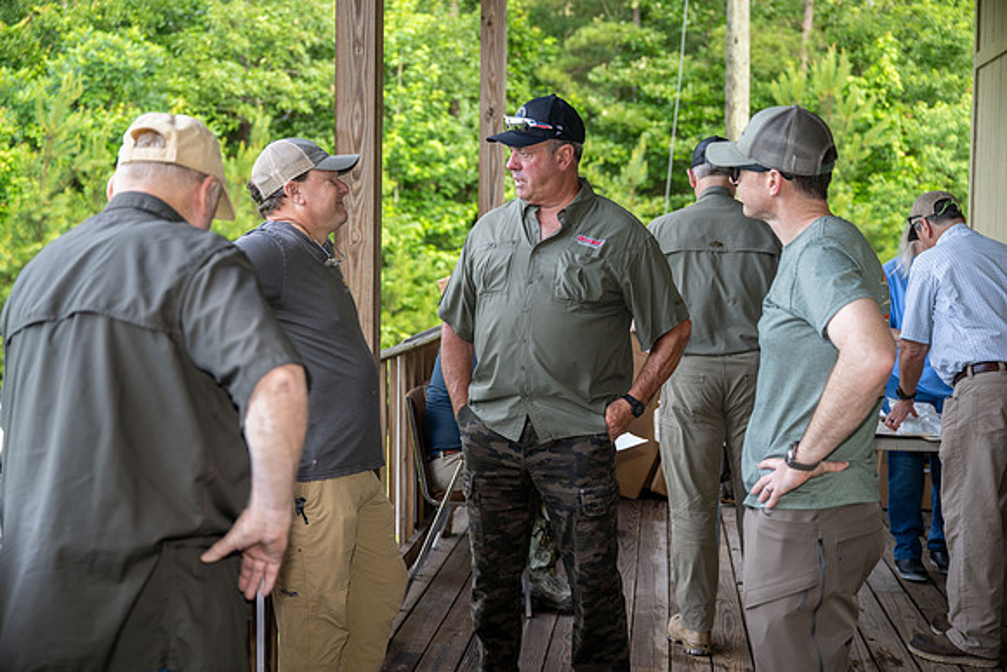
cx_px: 504
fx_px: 1287
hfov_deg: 42.7
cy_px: 336
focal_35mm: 46
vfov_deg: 29.3
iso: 450
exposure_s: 1/125
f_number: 3.2
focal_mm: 46
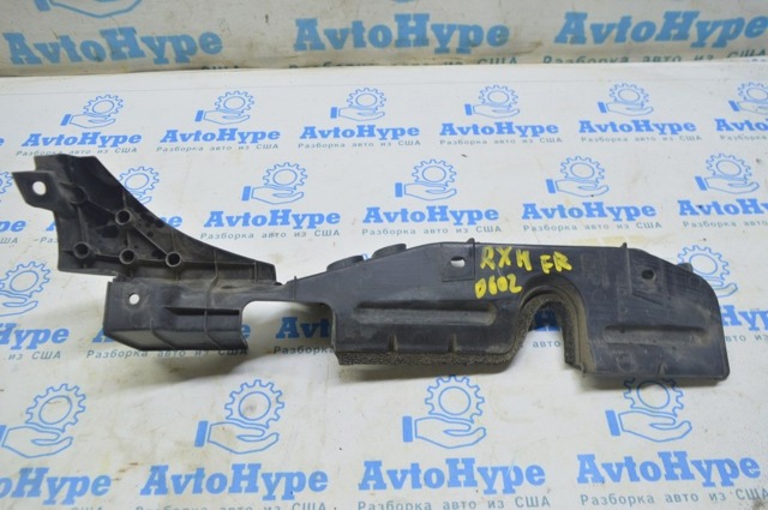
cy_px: 255
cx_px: 384
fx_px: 639
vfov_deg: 43.5
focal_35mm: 30
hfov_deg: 62.0
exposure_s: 1/20
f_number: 5.6
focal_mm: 20
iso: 400
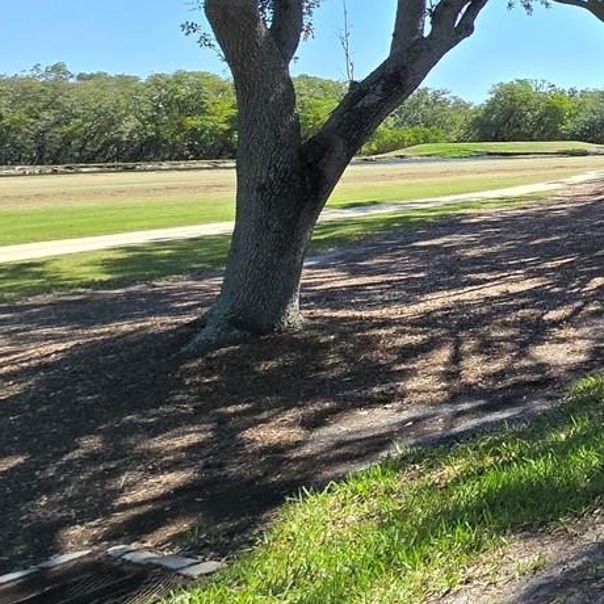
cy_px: 18
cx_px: 976
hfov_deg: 25.8
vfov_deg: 37.9
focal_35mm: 40
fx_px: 790
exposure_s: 1/1076
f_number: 2.2
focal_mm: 2.2
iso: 50
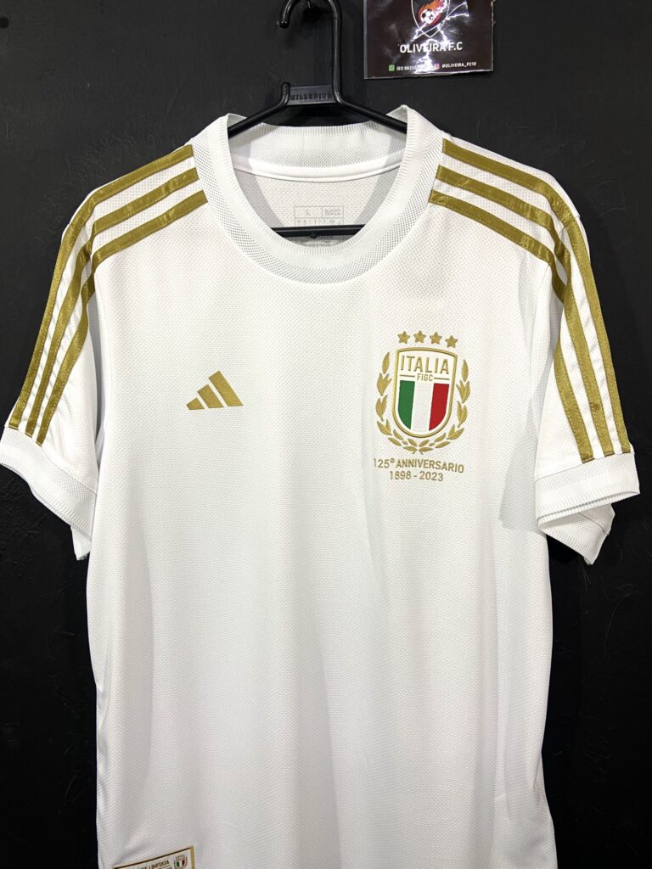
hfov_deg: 53.1
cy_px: 434
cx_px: 326
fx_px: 653
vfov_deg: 67.3
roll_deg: +1.5
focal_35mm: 26
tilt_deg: -7.3
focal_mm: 4.25
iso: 80
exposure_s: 1/60
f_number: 1.8
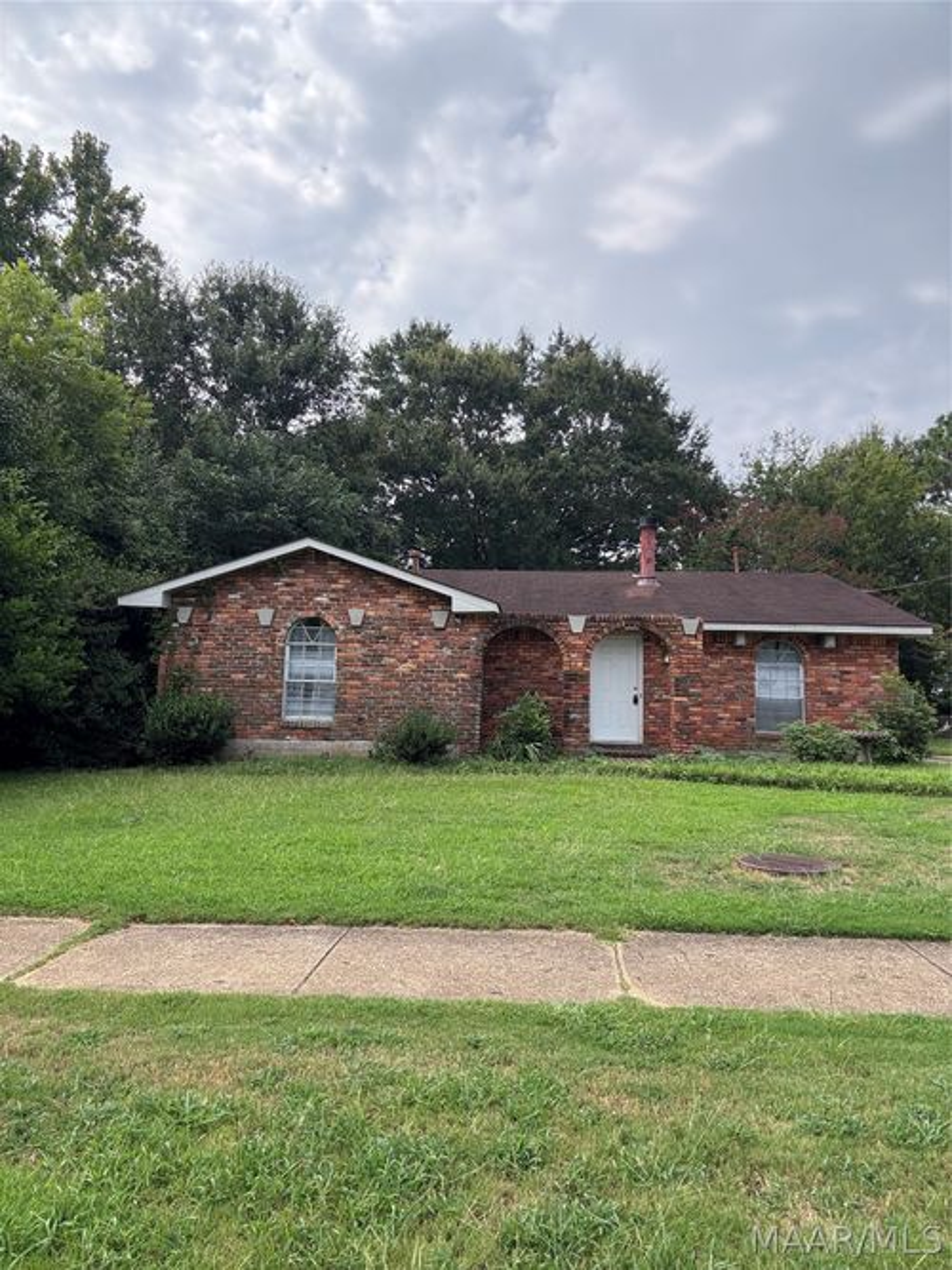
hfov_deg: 58.9
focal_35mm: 23
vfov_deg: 73.9
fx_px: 844
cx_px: 476
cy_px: 635
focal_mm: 2.69
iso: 25
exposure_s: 1/614
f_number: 1.9
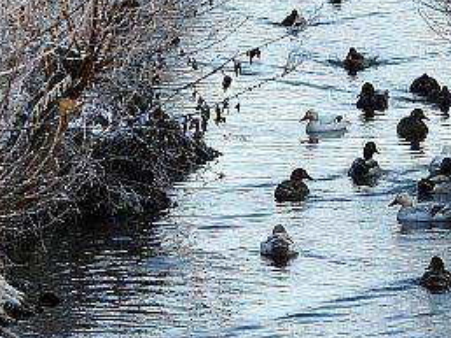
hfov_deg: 6.6
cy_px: 79
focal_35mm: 300
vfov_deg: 4.9
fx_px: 3905
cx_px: 367
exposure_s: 1/200
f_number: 5
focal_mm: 22.6
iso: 100
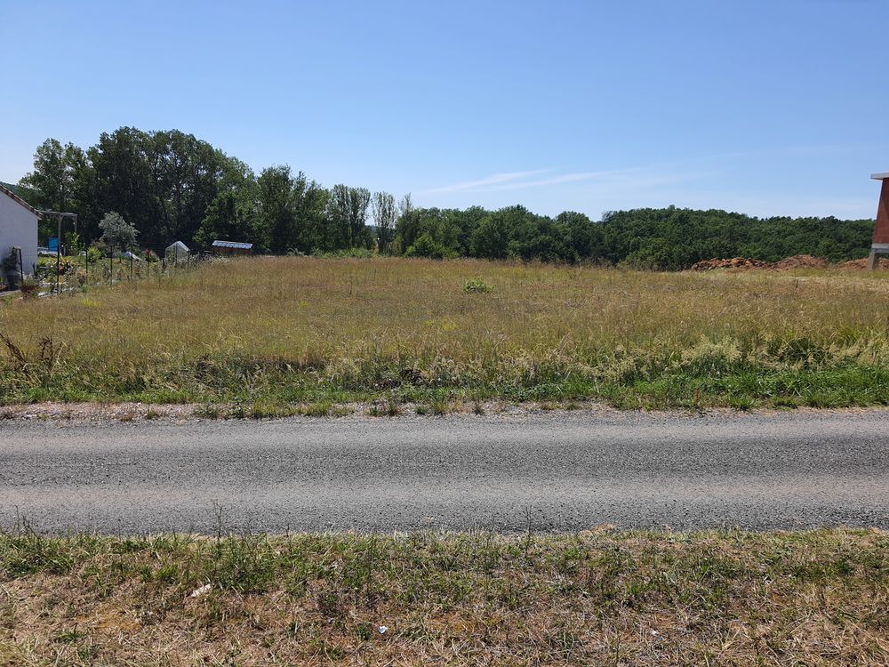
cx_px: 444
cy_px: 334
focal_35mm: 26
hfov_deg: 67.3
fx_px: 668
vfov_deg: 53.1
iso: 50
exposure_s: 1/2928
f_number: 1.7
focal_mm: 4.32
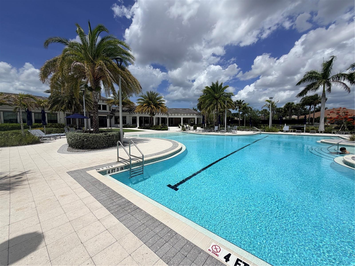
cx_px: 178
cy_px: 133
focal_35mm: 14
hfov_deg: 102.1
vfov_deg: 85.7
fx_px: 144
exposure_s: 1/2717
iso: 25
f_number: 2.2
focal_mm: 2.22
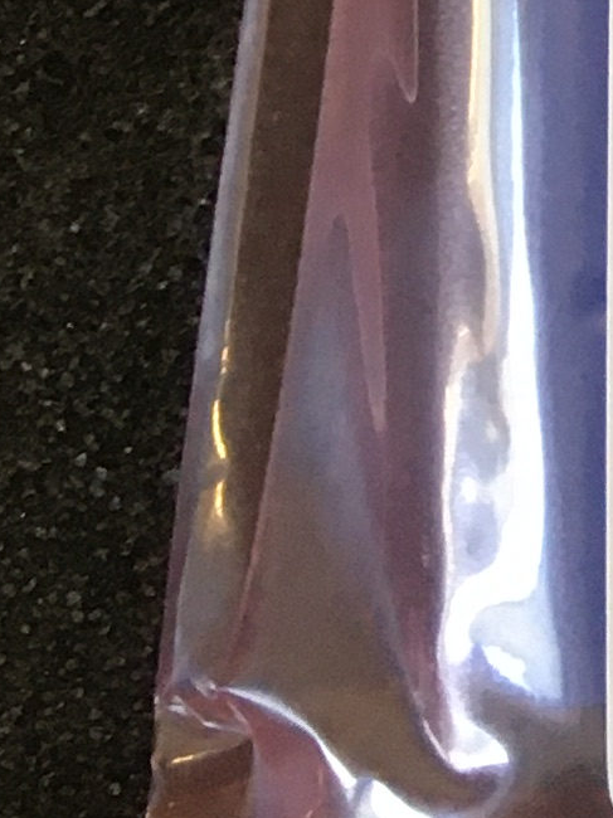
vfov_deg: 9.5
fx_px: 4253
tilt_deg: -75.9
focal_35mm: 180
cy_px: -1280
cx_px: 1849
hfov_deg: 7.3
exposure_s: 1/33
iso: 80
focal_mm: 4.15
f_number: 2.2
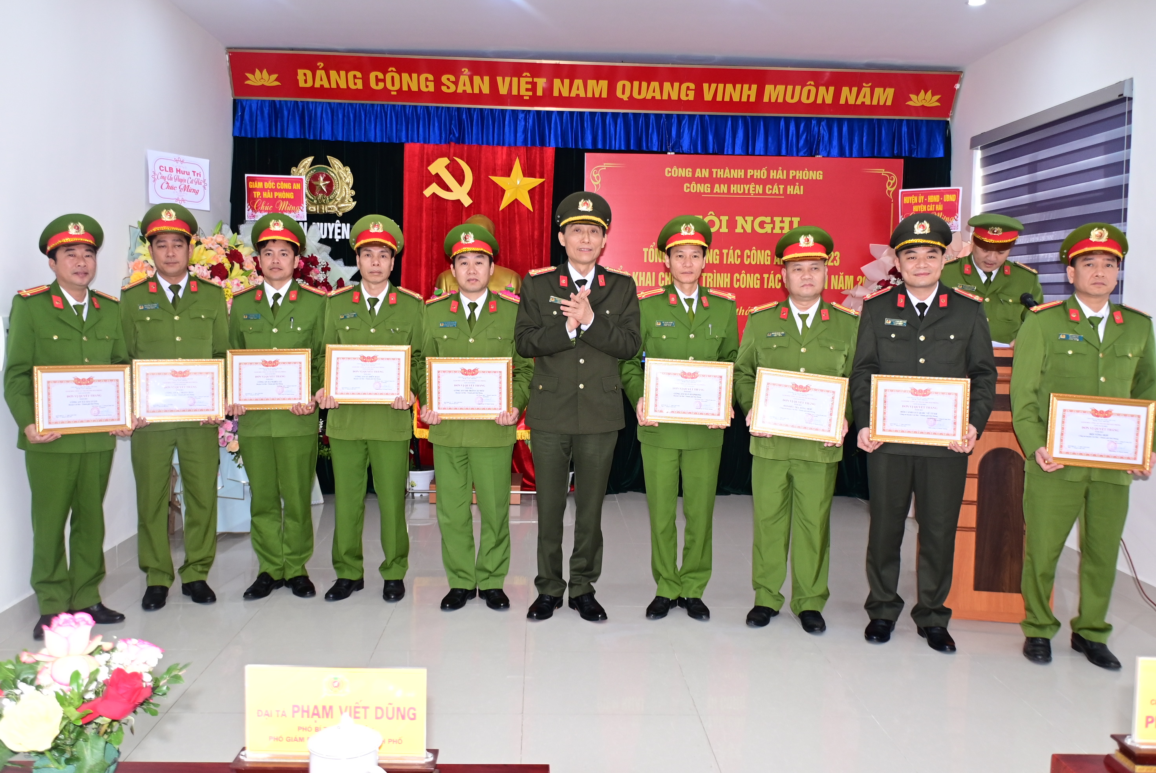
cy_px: 386
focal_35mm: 30
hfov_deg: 61.9
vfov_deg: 43.7
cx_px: 578
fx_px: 964
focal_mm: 20
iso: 800
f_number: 3.5
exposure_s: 1/200
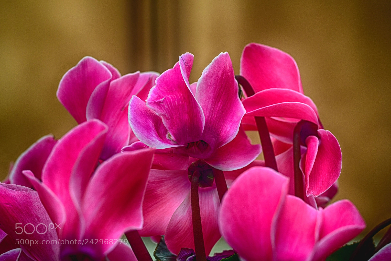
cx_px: 196
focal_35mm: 75
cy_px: 130
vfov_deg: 18.2
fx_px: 814
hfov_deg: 27.0
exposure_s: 1/160
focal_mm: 50
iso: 400
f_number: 6.3
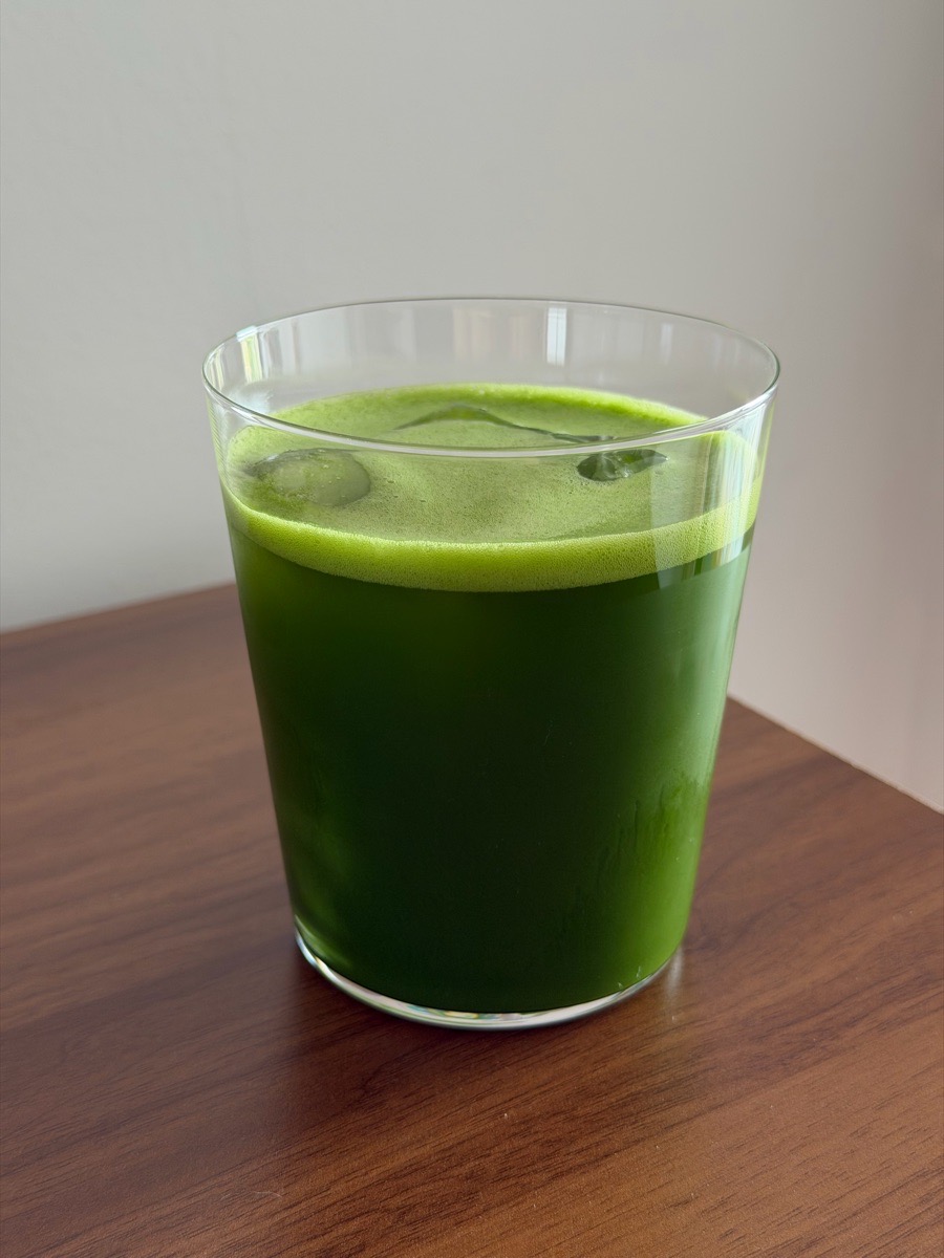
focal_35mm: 48
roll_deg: -0.1
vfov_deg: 39.7
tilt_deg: -23.6
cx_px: 472
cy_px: 629
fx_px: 1745
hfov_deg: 30.3
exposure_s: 1/60
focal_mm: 6.76
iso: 125
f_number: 1.78
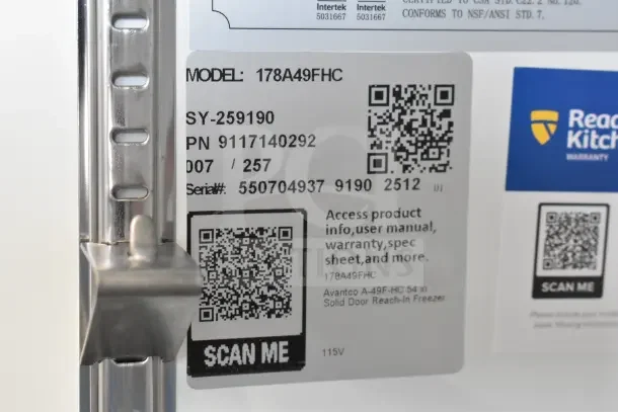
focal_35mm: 72
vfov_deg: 18.9
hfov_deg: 28.1
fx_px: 1236
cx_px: 309
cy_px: 206
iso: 6400
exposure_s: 1/125
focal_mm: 48
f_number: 5.6
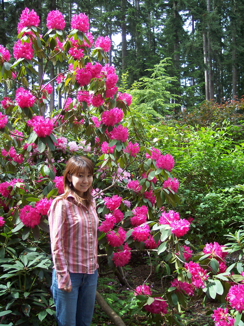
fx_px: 357
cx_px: 122
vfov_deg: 49.0
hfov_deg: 37.7
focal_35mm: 38
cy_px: 163
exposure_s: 1/180
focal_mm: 8
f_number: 2.8
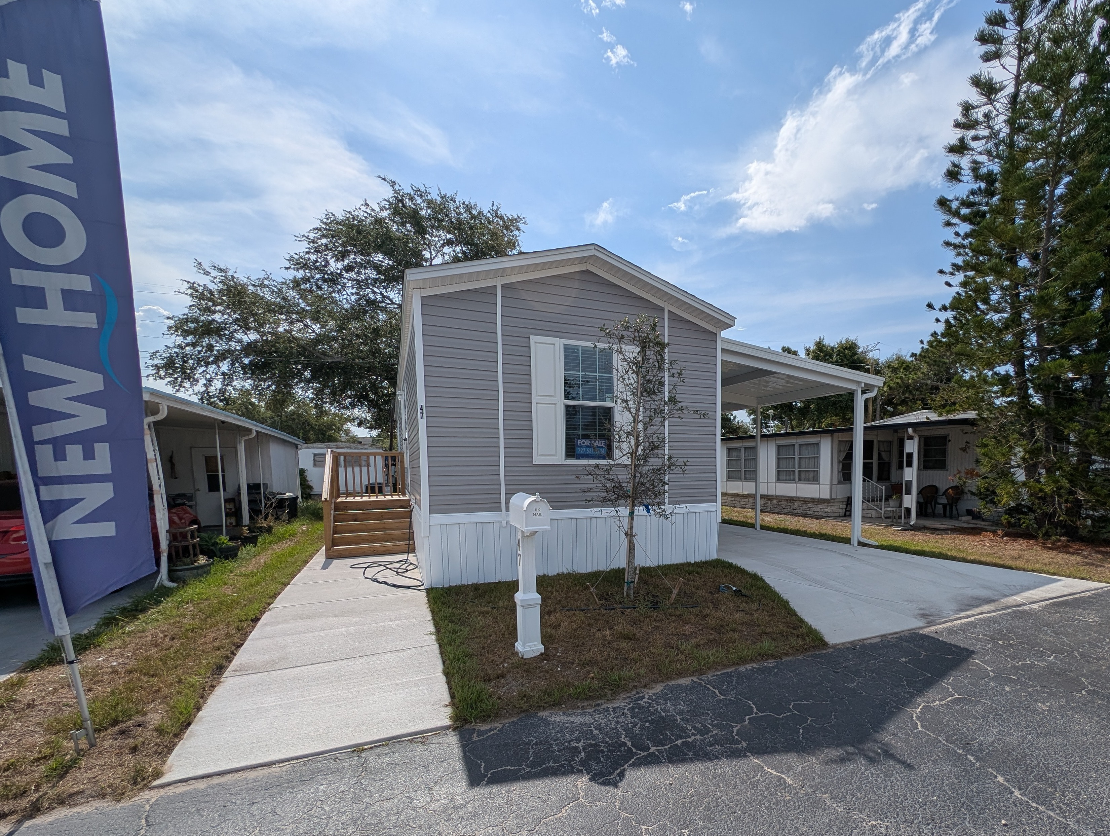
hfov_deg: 110.5
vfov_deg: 94.6
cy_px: 418
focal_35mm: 12
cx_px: 555
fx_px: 385
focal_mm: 2.23
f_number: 1.95
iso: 43
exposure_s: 1/4016
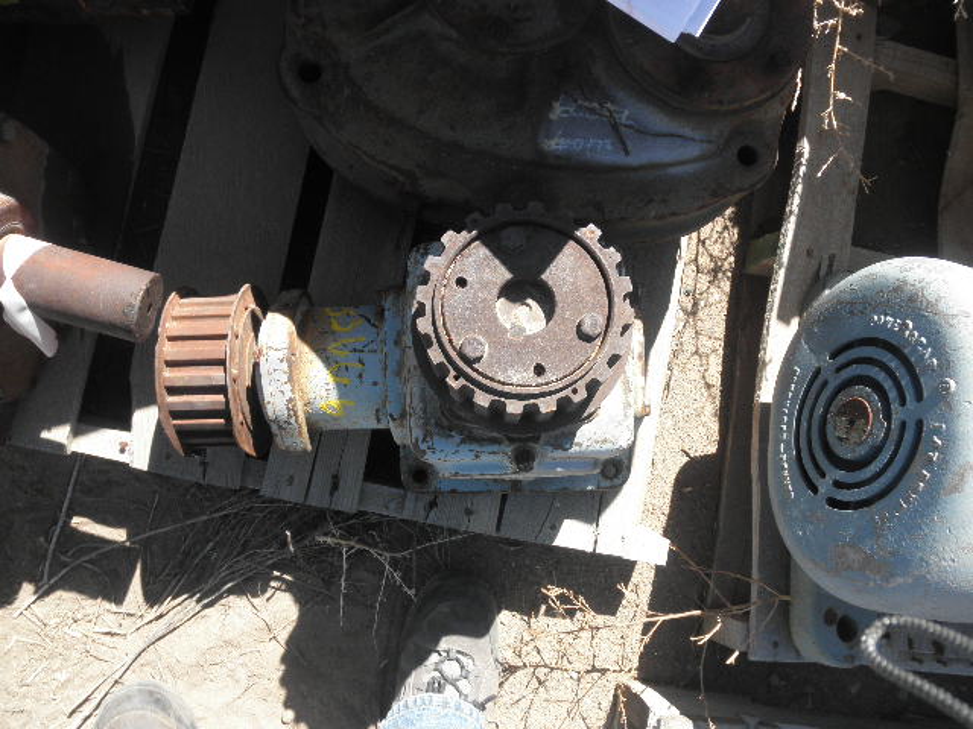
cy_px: 364
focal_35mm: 28
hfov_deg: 63.4
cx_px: 486
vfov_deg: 49.7
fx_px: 787
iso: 64
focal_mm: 5
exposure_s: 1/320
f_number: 3
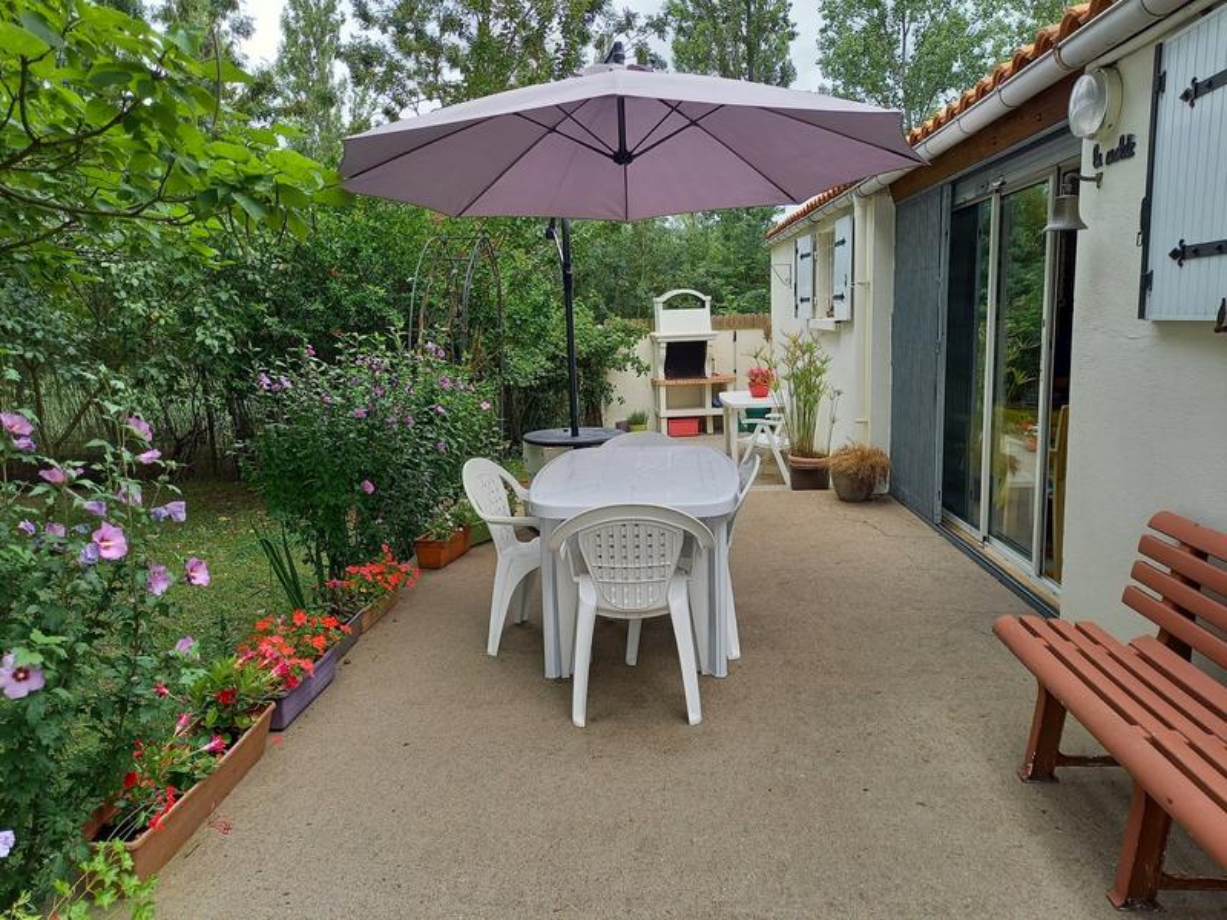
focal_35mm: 25
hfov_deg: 69.4
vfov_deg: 54.9
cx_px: 614
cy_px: 460
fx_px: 886
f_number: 2
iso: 50
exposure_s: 1/177
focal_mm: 4.6
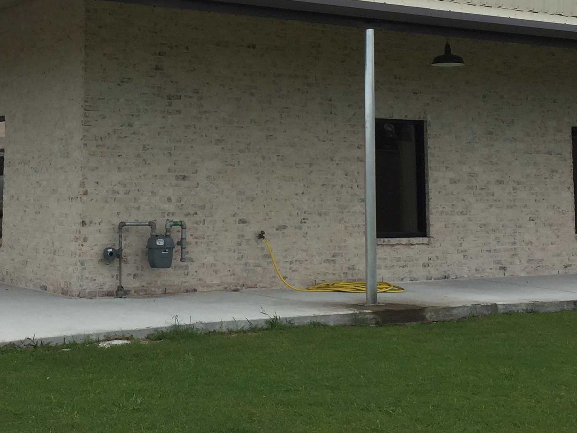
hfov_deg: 28.9
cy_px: 48
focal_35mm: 67
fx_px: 1117
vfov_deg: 21.5
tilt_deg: +5.9
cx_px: 223
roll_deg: -0.6
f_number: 2.2
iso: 32
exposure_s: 1/1199
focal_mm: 4.15
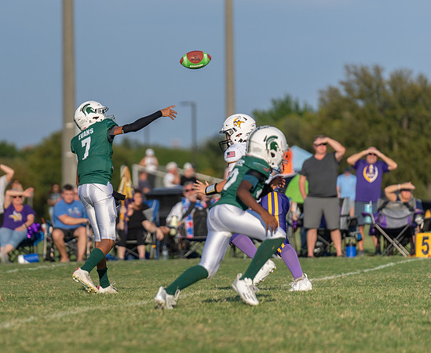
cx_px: 86
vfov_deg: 5.3
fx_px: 3835
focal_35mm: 298
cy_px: 186
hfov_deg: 6.4
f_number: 2.8
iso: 100
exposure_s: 1/2000
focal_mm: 200
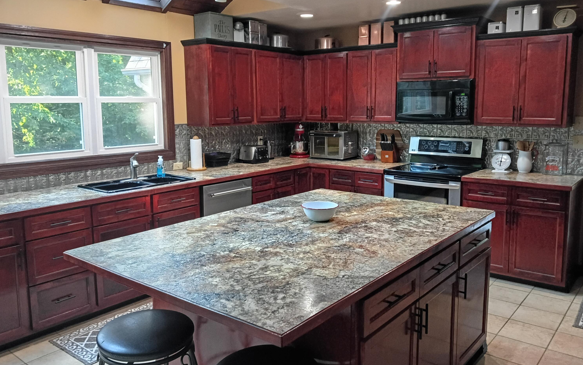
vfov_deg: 41.8
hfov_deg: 62.9
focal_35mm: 30
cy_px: 169
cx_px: 291
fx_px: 477
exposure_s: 1/30
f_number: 2.2
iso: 1763
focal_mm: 3.42
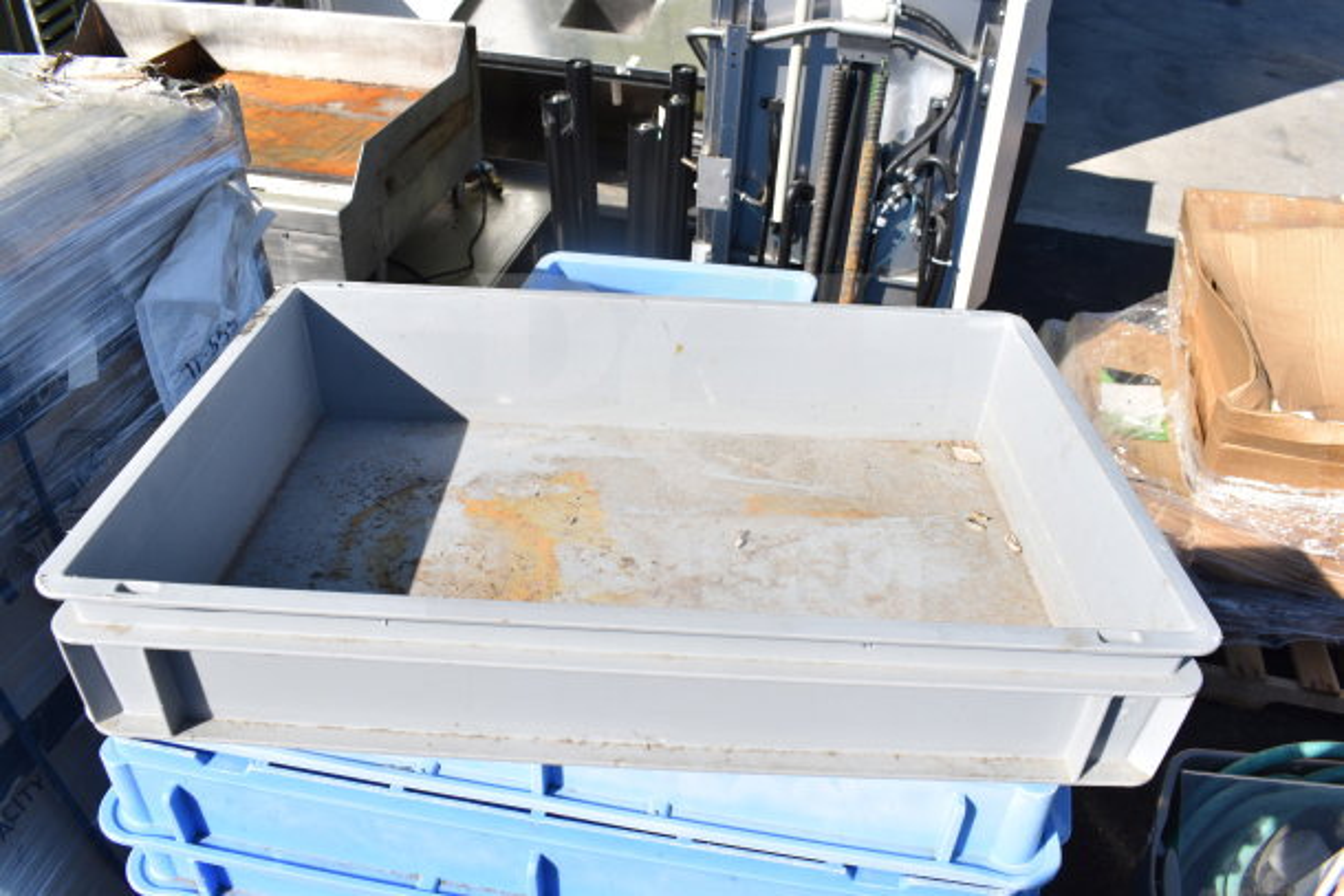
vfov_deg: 48.0
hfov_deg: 67.4
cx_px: 672
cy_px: 448
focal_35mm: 27
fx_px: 1008
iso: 200
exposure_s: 1/320
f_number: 9
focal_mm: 18
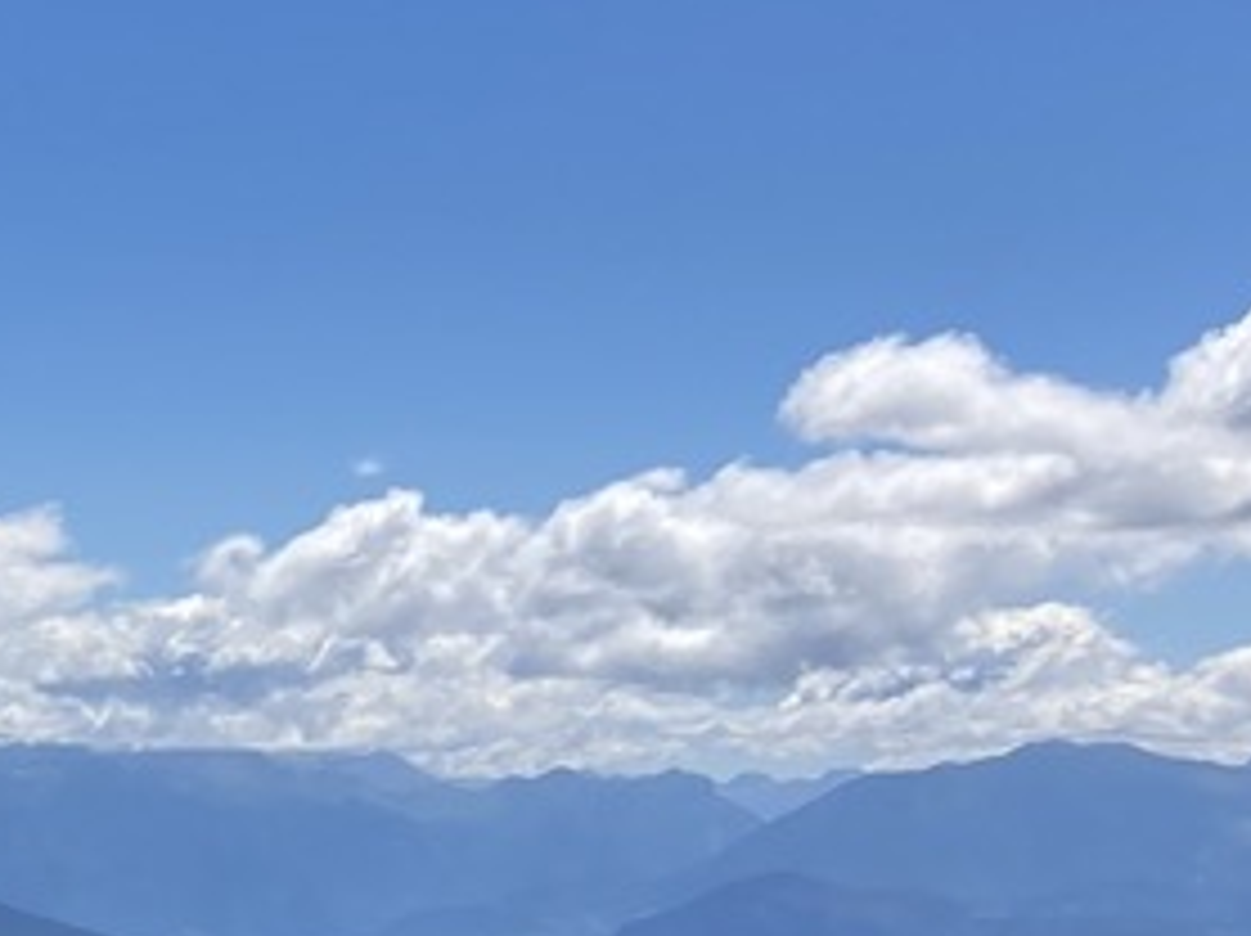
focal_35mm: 129
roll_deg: -1.9
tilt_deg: -3.0
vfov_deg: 11.2
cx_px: -783
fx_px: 4658
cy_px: 1206
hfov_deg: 14.0
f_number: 1.8
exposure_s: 1/2525
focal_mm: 3.99
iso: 20
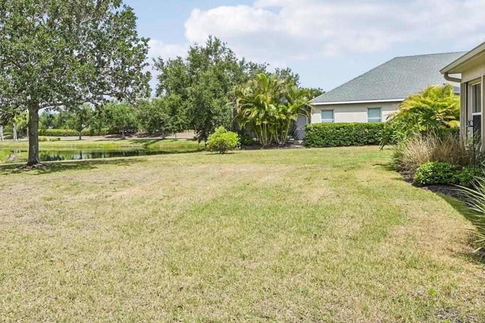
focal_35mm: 30
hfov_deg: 60.5
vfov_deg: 43.3
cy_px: 114
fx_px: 402
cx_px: 156
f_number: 8
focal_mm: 17.5
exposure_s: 1/1250
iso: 400
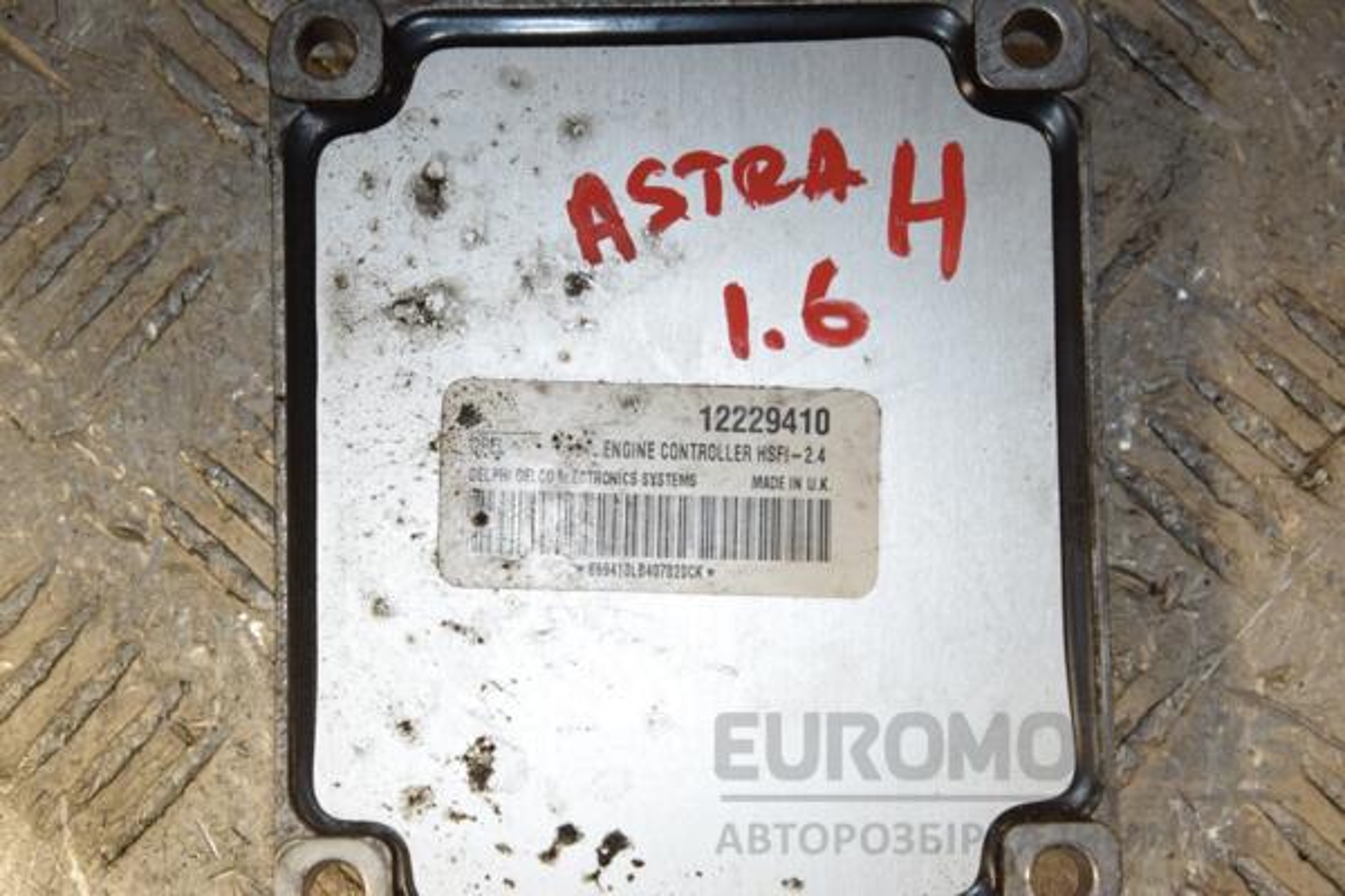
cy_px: 448
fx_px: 3474
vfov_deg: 14.7
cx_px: 672
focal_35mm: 93
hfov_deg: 21.9
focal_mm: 62
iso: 800
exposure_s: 1/200
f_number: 9
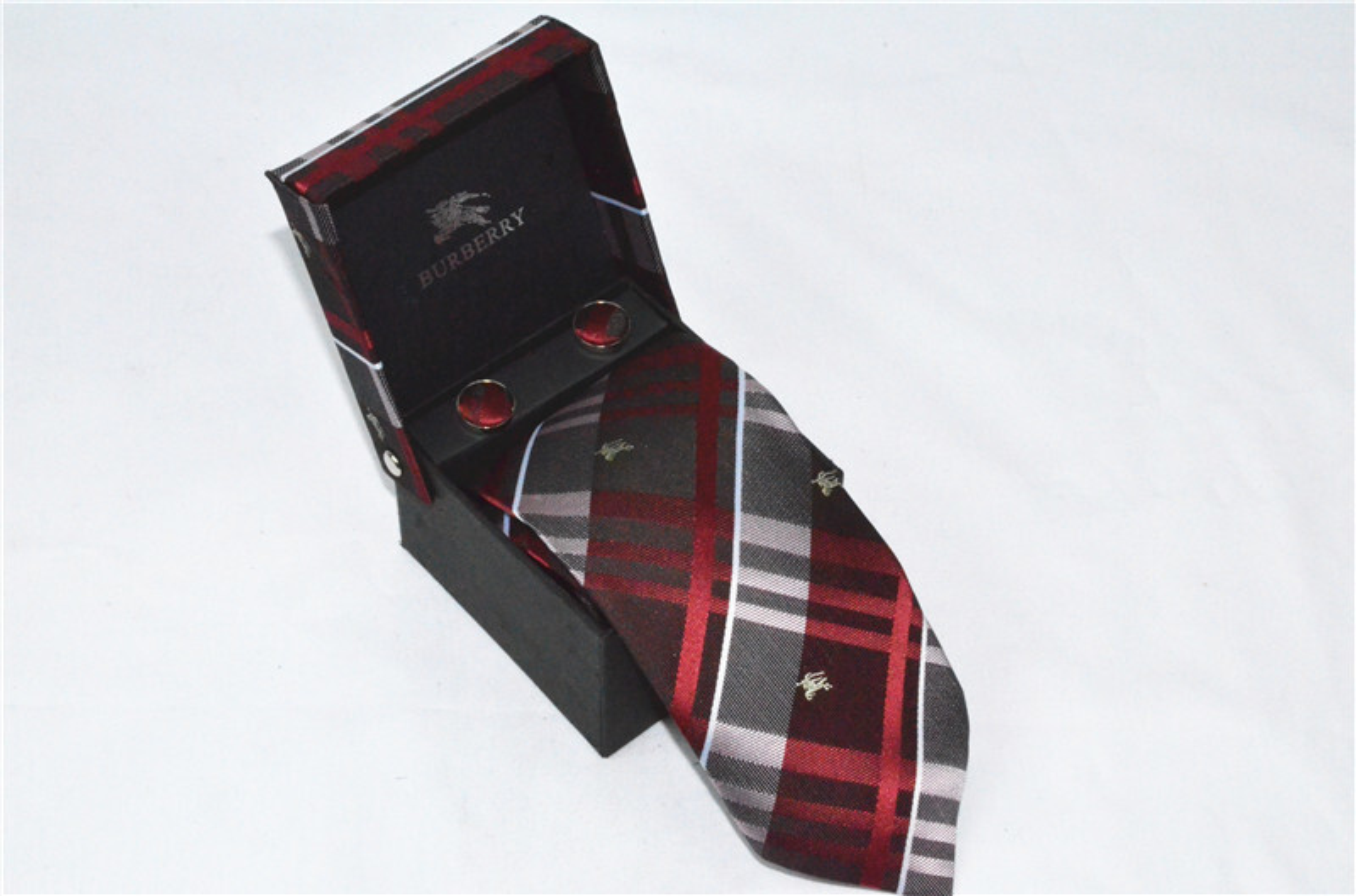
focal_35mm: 78
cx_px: 678
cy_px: 448
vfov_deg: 17.4
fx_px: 2930
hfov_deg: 26.1
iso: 6400
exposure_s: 1/250
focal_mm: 52
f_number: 29
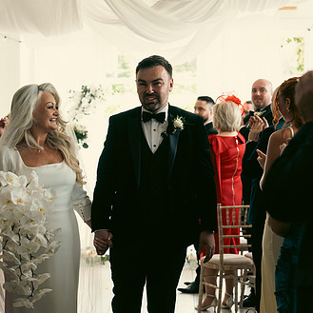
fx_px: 890
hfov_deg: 19.9
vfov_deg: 19.9
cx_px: 93
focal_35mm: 87
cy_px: 183
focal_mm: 58
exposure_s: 1/160
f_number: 3.5
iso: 400
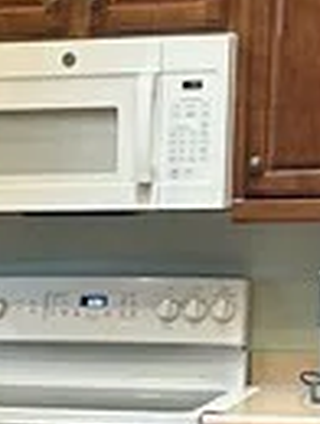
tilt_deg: -10.4
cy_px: 603
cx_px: -297
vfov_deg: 10.2
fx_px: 2322
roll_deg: +0.6
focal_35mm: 189
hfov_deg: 7.6
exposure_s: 1/60
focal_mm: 6.86
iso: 160
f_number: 1.78
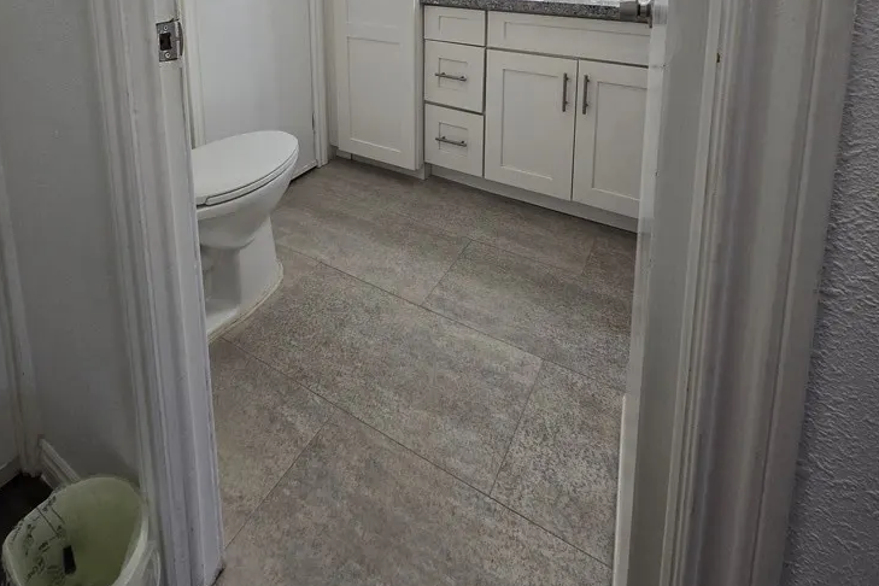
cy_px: 5
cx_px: 418
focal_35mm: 19
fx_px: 464
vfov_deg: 52.0
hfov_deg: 86.8
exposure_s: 1/60
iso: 64
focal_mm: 2.2
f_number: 2.2
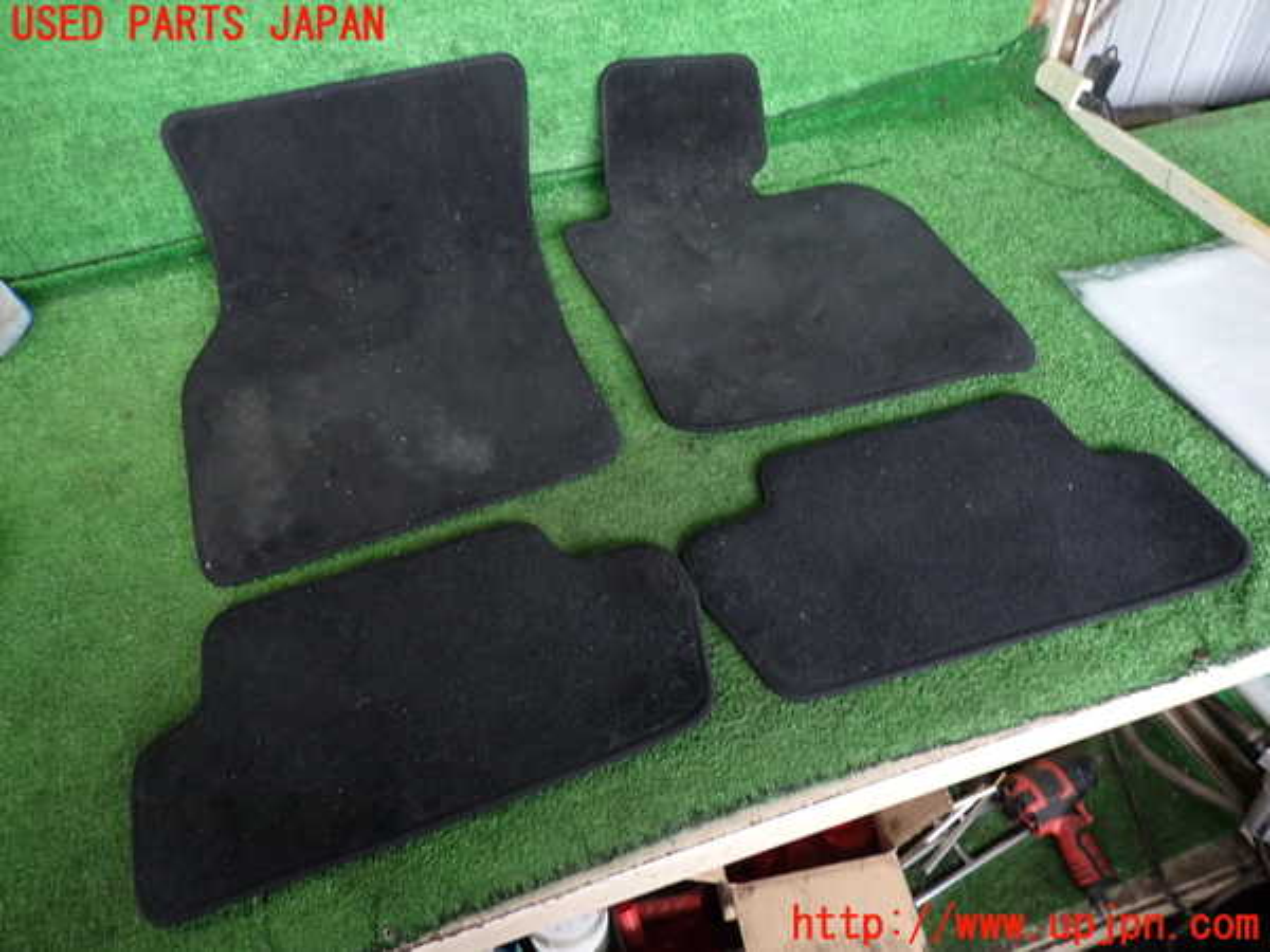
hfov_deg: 69.4
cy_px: 476
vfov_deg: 54.9
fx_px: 917
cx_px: 635
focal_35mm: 25
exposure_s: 1/30
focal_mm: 4.5
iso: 200
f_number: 2
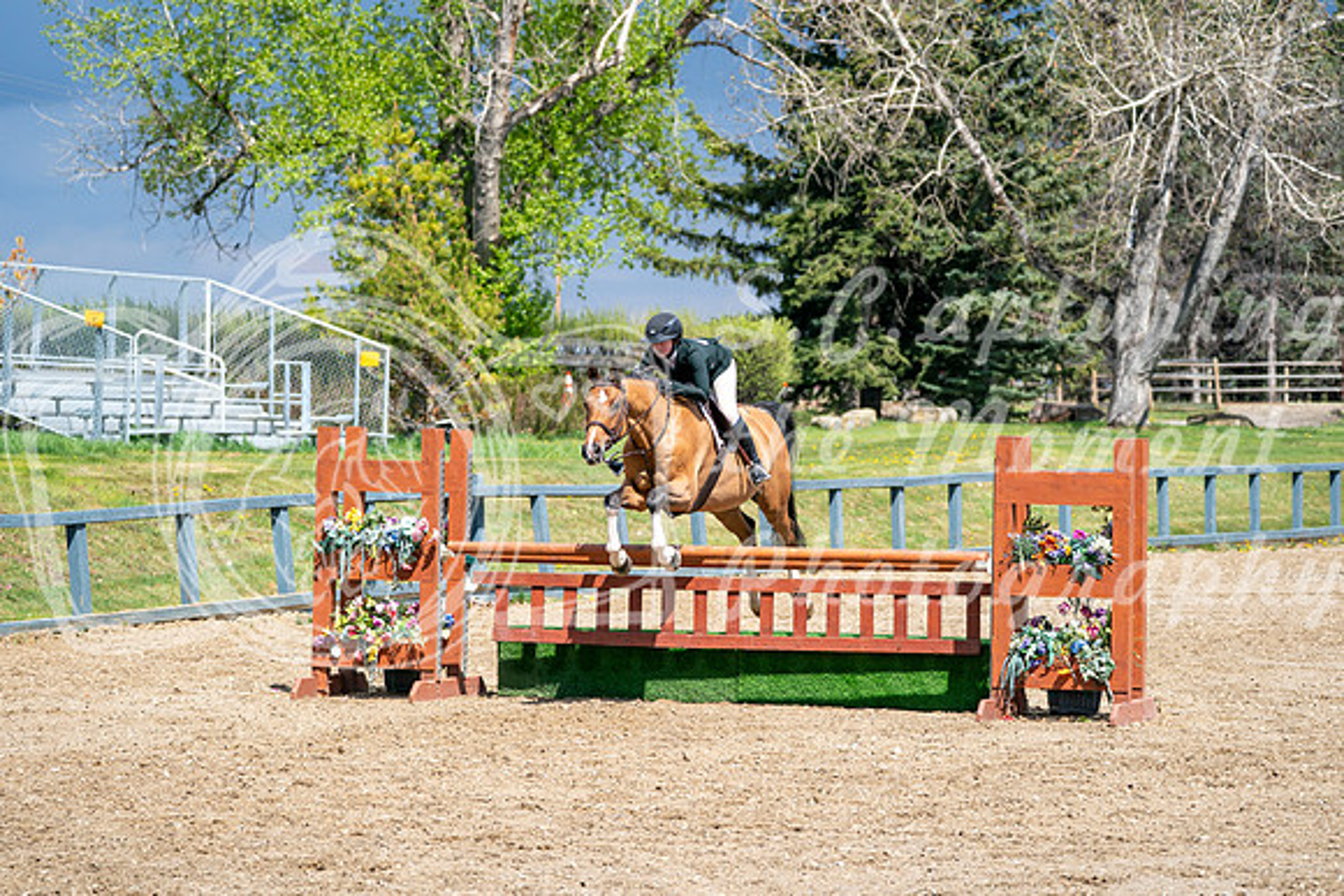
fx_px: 5900
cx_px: 672
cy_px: 448
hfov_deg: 13.0
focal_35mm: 158
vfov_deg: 8.7
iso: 250
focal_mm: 158
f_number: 5.6
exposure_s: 1/1250
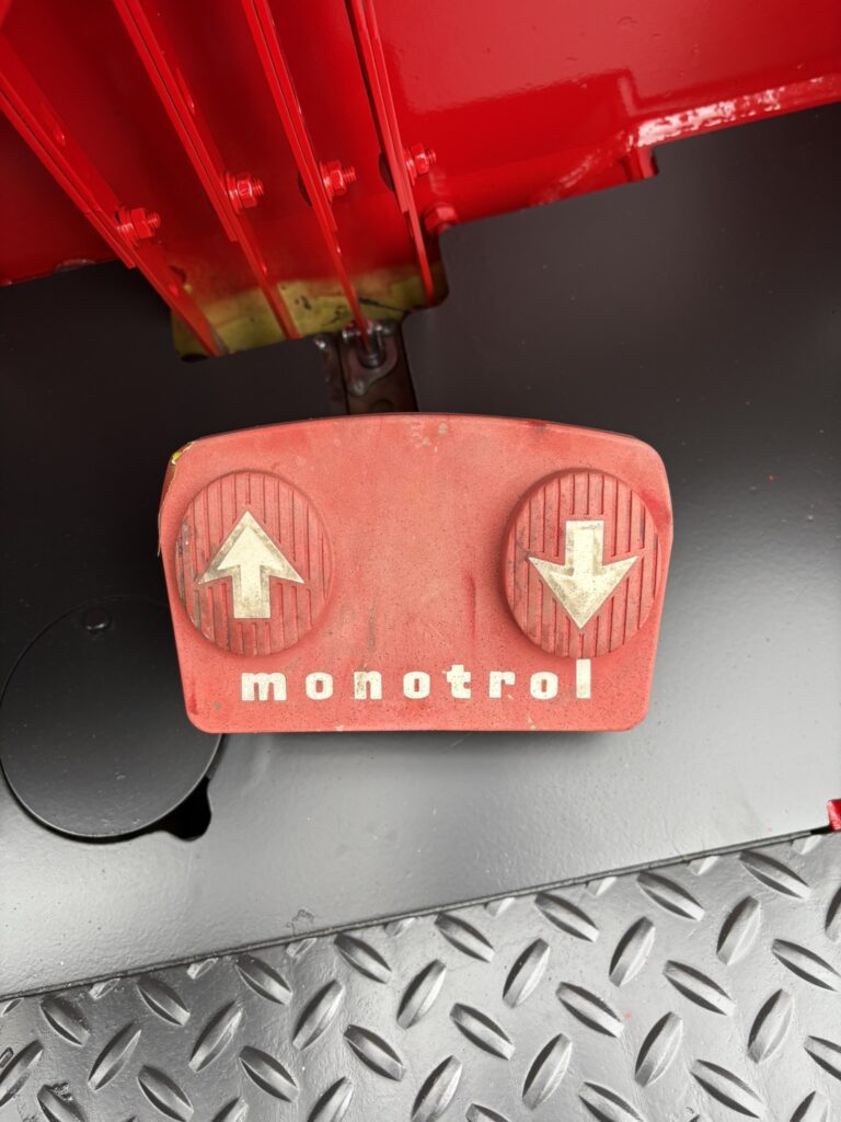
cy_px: 561
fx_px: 842
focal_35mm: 26
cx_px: 420
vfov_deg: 67.3
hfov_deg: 53.1
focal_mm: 5.96
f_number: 1.6
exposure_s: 1/122
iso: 50
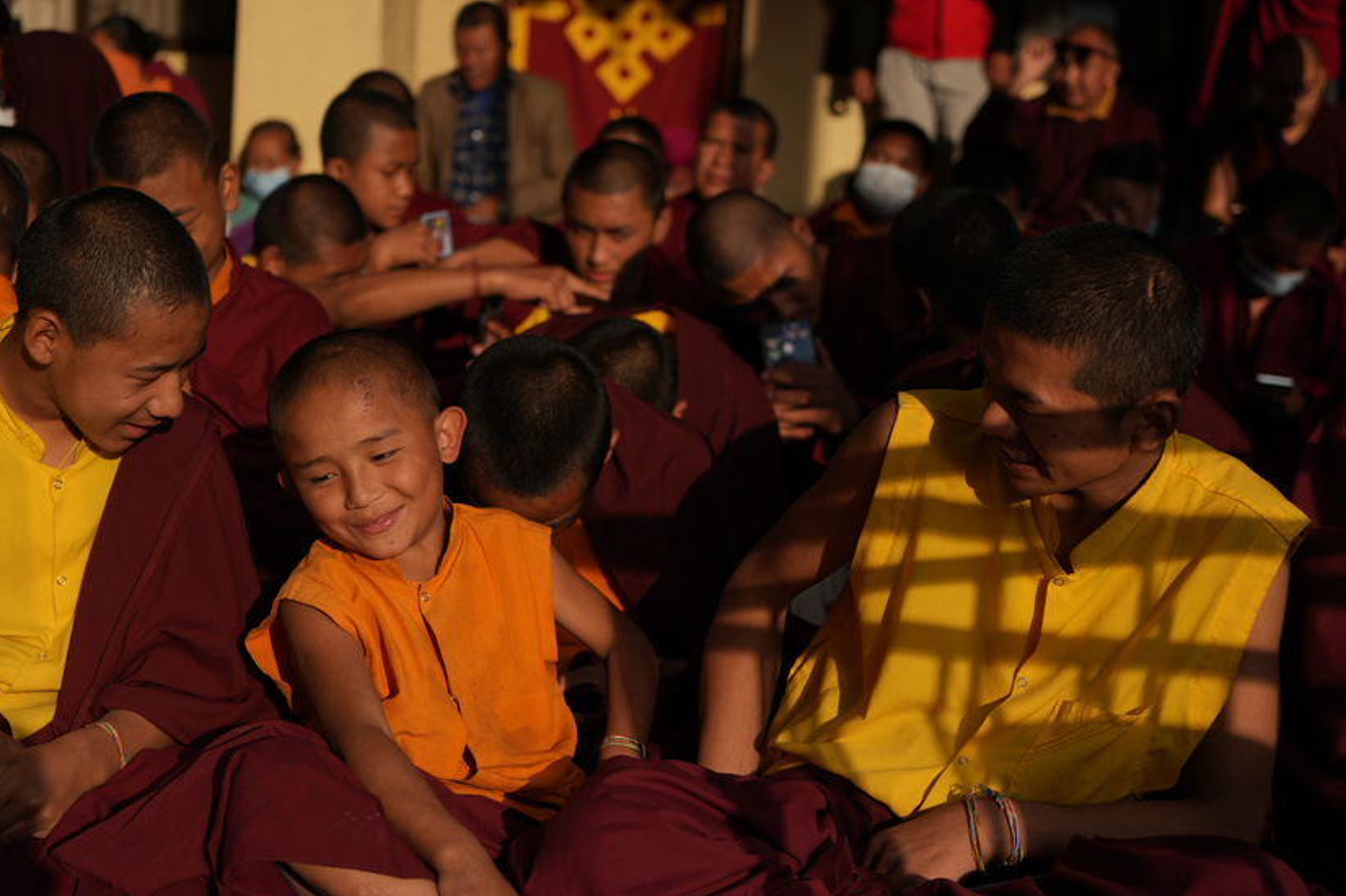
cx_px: 588
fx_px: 2317
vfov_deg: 21.9
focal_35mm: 62
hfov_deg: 32.4
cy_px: 492
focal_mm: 50
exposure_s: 1/2000
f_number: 3.2
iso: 125
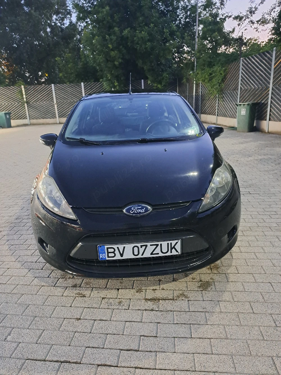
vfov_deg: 71.6
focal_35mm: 24
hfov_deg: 56.8
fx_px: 260
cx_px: 140
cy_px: 188
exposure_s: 1/20
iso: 1250
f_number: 1.8
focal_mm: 5.23
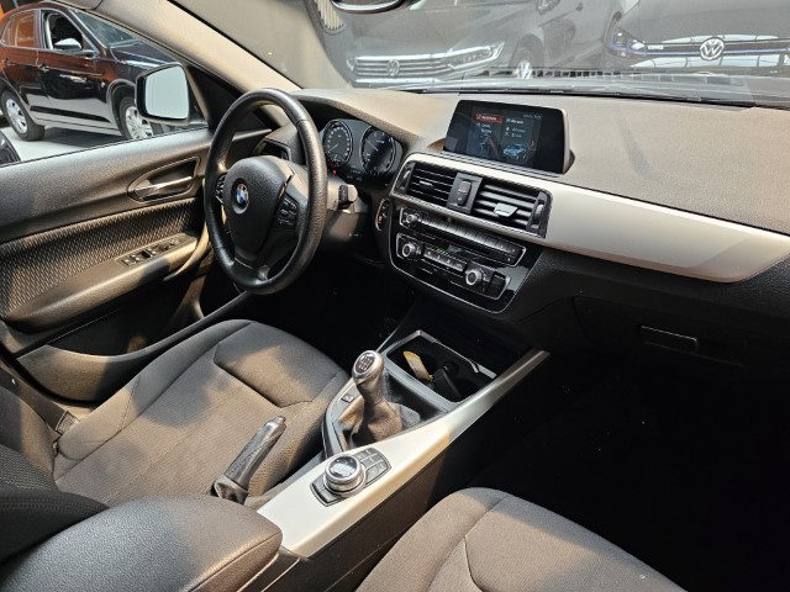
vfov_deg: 58.9
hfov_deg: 73.9
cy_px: 296
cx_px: 395
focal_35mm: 23
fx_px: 525
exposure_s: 1/100
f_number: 1.7
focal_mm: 6.3
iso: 200
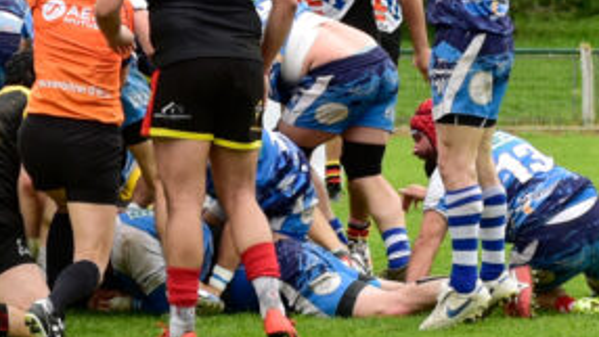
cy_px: -15
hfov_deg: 10.5
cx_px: 264
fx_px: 3257
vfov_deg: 5.9
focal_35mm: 205
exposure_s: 1/1000
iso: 500
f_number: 4
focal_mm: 70
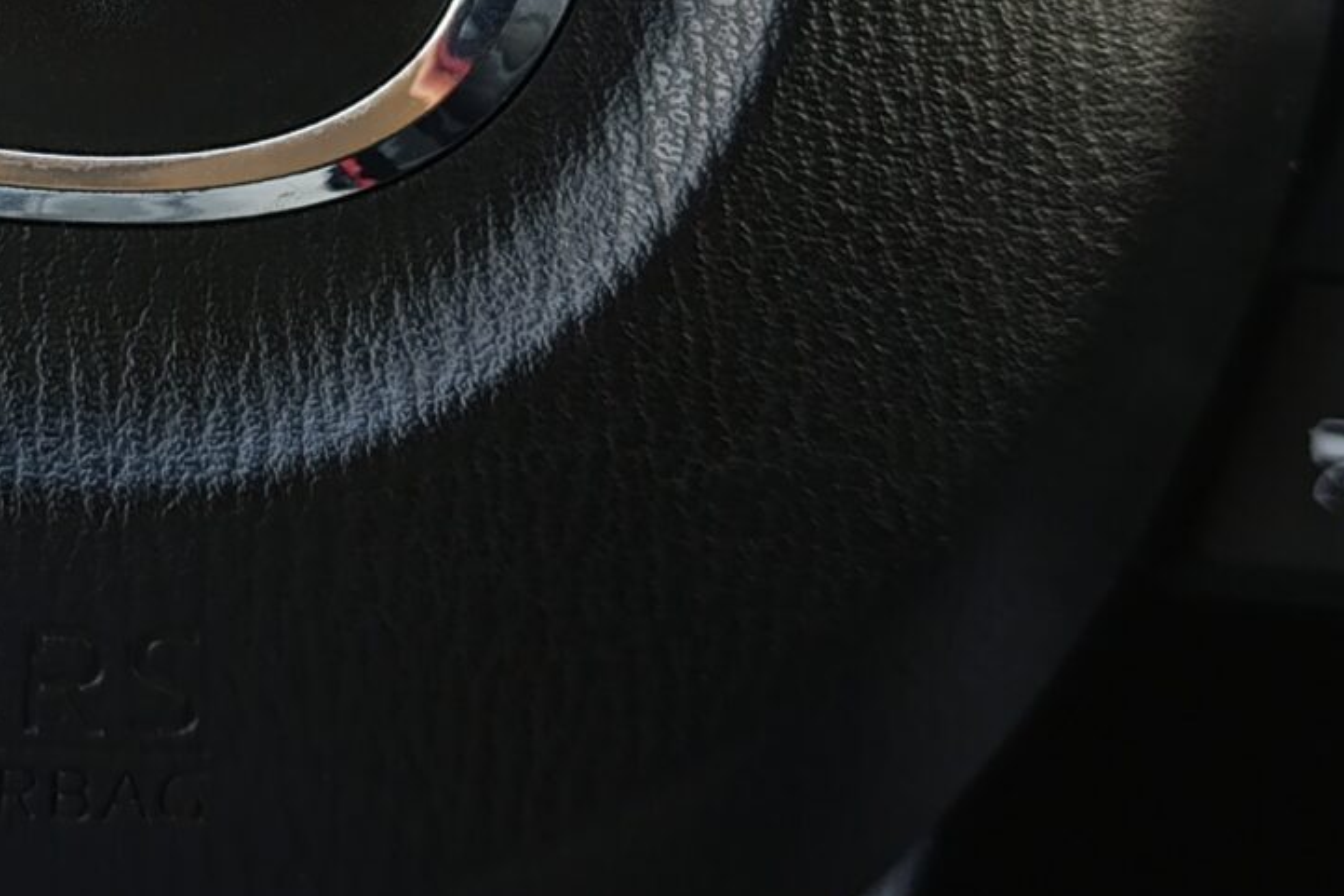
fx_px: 3172
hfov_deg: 23.1
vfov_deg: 15.7
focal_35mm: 85
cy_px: -28
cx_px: 50
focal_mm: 6.14
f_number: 1.6
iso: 320
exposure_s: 1/100
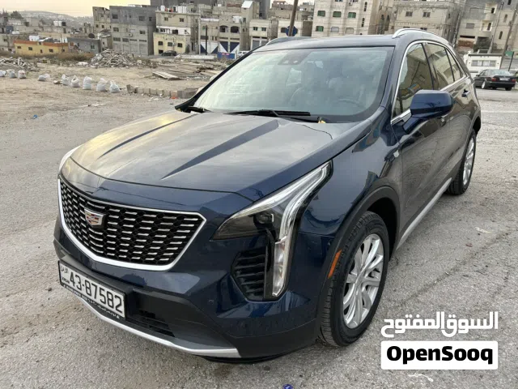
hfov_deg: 67.3
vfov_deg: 53.1
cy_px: 194
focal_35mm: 26
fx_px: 389
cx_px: 259
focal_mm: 5.7
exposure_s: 1/195
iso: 40
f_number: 1.5
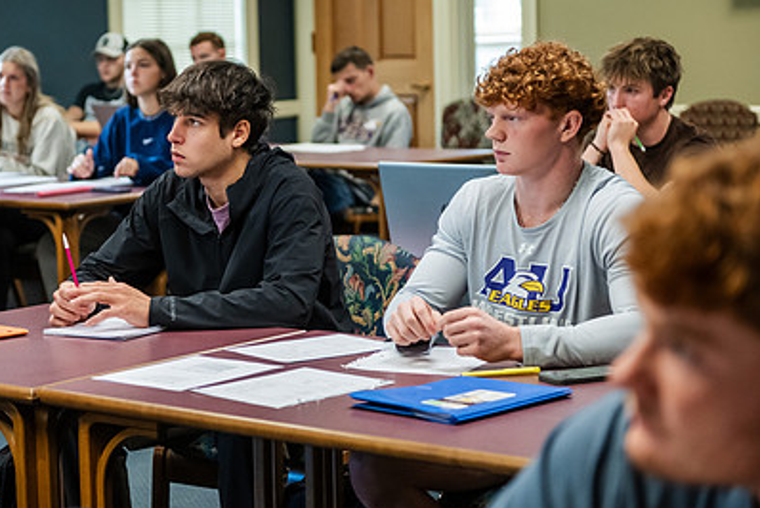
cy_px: 171
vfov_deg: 13.4
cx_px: 222
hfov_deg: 19.9
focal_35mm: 102
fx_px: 2155
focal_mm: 70
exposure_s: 1/200
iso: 2000
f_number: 2.8
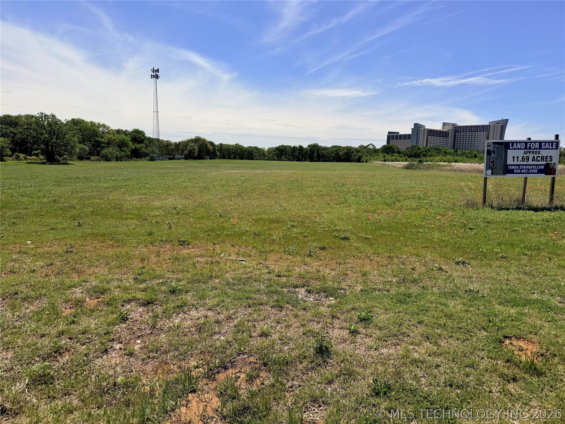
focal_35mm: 24
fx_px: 392
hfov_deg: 71.6
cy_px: 212
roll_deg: -0.8
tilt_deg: -8.1
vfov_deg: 56.8
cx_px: 282
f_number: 1.78
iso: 80
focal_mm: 6.76
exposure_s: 1/9091
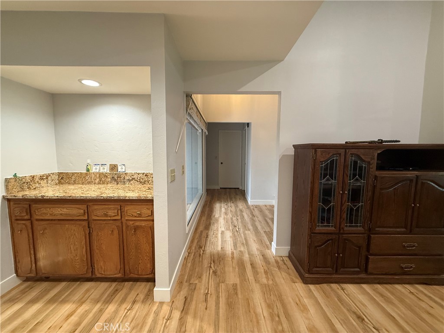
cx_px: 222
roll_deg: -0.1
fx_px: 180
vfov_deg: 85.7
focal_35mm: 14
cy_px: 166
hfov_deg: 102.1
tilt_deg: -5.8
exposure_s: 1/60
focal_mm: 2.22
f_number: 2.2
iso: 250
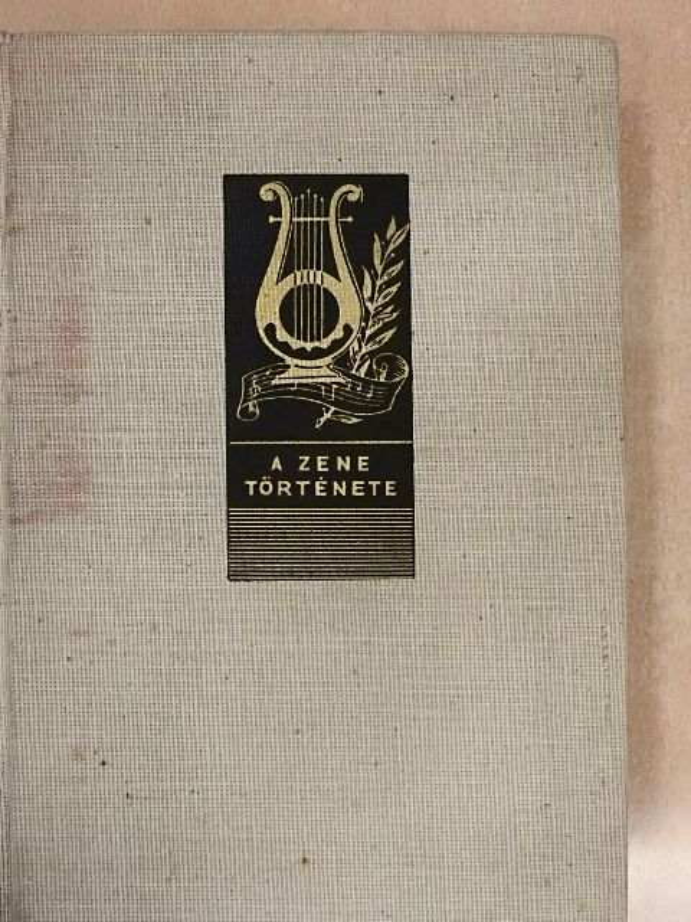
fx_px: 1198
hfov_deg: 32.2
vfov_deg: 42.1
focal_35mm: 45
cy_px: 461
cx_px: 346
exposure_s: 1/80
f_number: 4
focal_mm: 8.1
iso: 1600
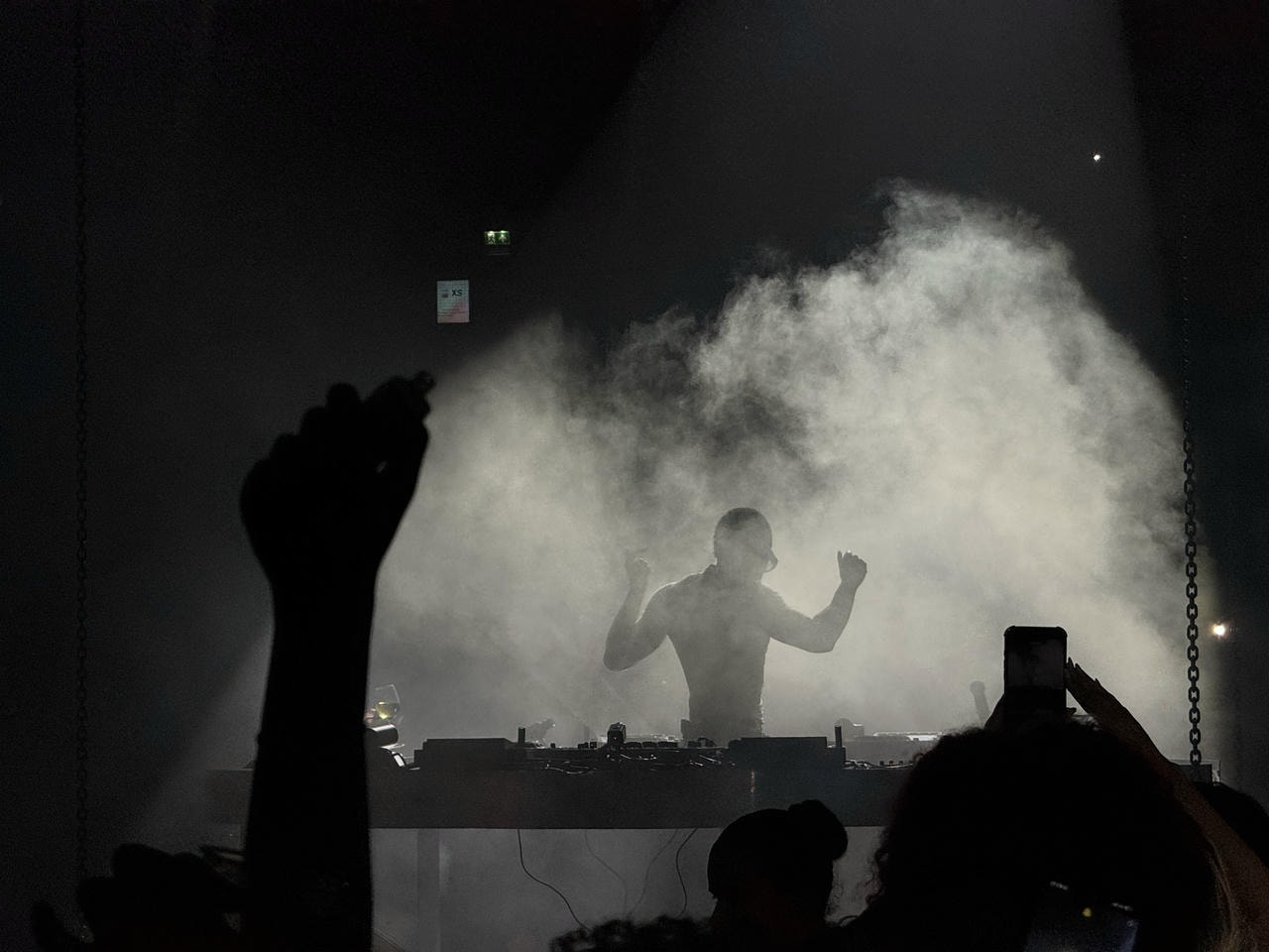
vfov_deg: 12.3
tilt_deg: +2.0
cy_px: 476
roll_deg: +1.5
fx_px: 4399
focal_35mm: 120
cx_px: 634
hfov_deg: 16.4
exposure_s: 1/299
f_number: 2.8
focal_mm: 15.66
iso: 50
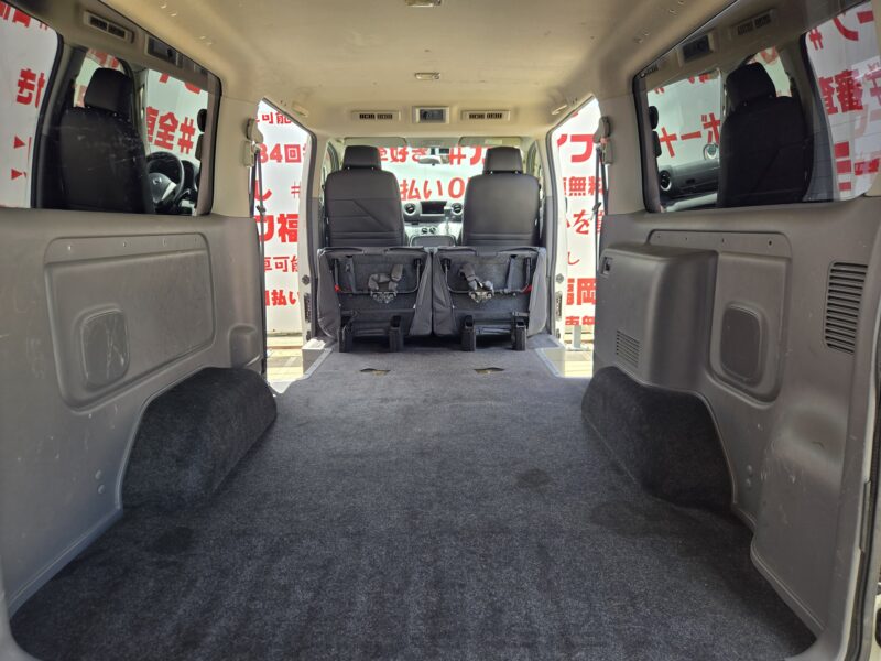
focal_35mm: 23
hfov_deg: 73.9
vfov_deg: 58.9
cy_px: 330
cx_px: 440
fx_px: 585
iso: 25
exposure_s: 1/180
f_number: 1.8
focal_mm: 5.4
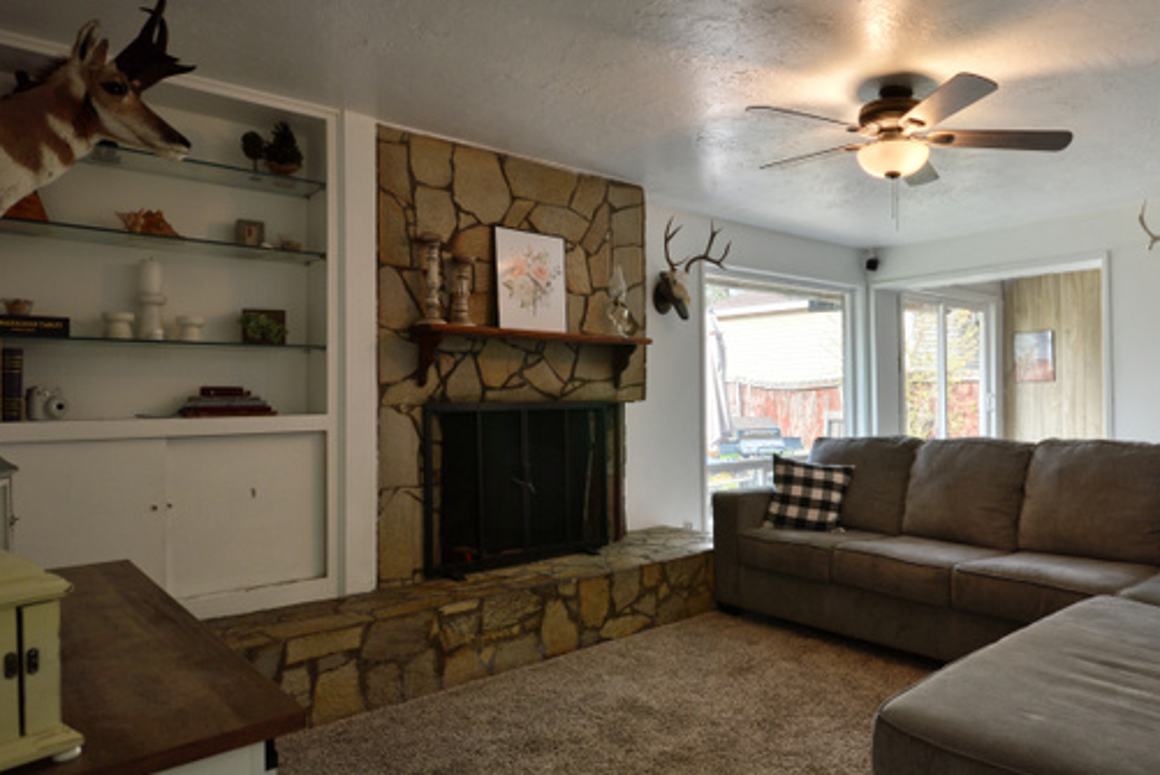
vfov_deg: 55.2
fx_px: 742
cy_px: 386
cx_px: 727
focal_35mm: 23
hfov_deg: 74.7
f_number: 8
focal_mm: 12
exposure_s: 1/40
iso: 100
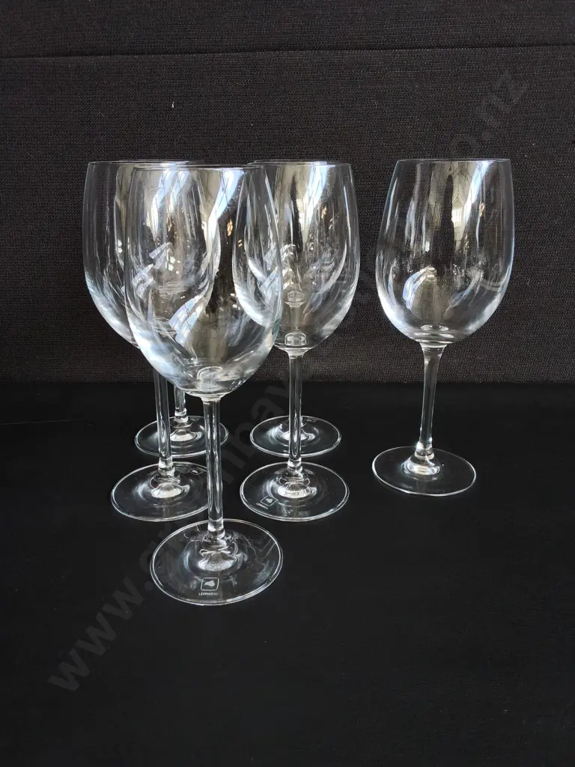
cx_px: 288
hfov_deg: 51.4
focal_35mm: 27
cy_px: 384
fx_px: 598
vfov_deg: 65.3
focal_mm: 2.87
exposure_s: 1/120
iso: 125
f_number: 2
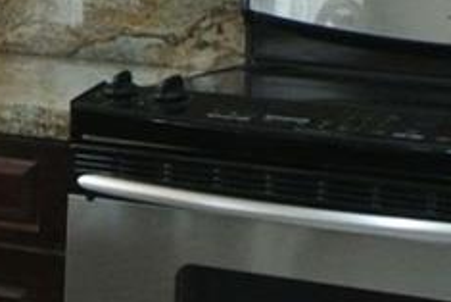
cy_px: 192
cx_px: -117
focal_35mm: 184
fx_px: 2306
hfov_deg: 10.9
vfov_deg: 7.5
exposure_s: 1/60
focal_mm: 10
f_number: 3.5
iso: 640
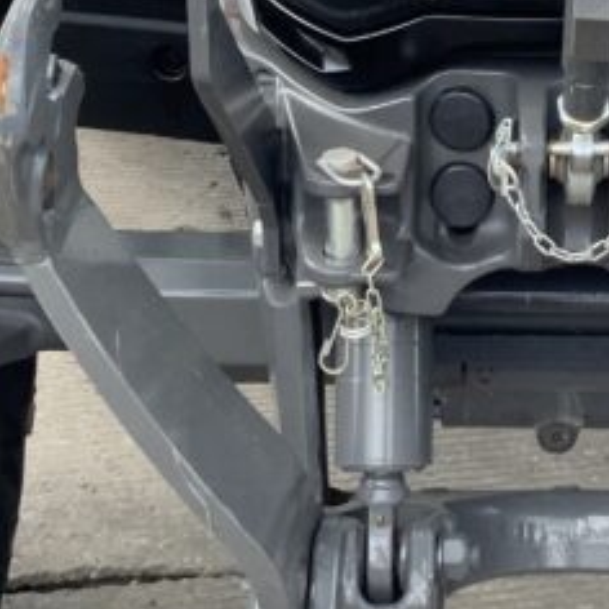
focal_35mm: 111
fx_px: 2209
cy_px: 21
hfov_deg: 15.5
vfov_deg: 15.4
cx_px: 575
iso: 16
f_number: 1.8
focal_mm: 3
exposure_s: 1/122
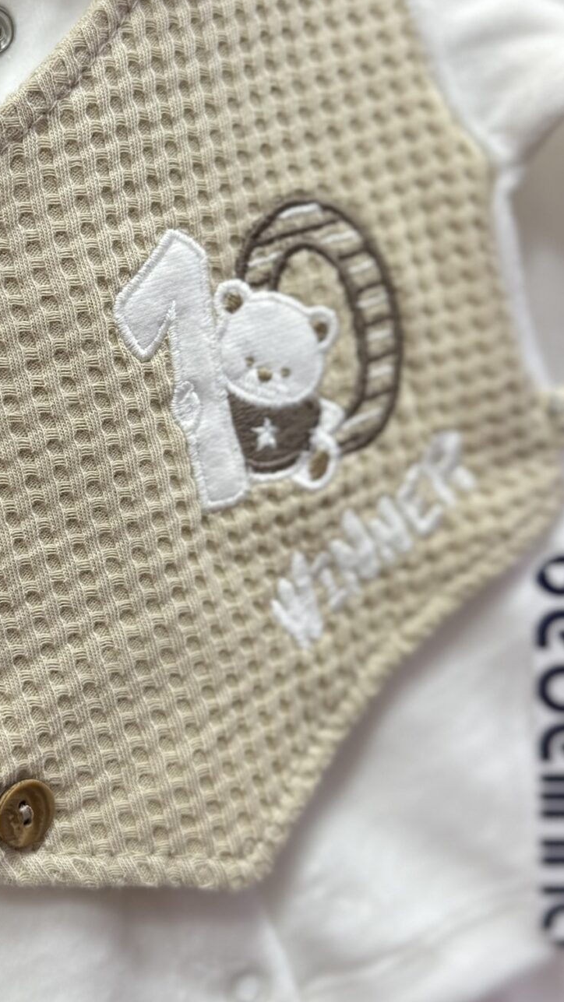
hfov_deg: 22.8
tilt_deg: -11.7
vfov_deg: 39.8
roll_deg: +14.2
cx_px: 132
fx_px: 1382
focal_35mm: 52
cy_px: 429
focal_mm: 6.76
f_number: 1.78
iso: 64
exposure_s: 1/100
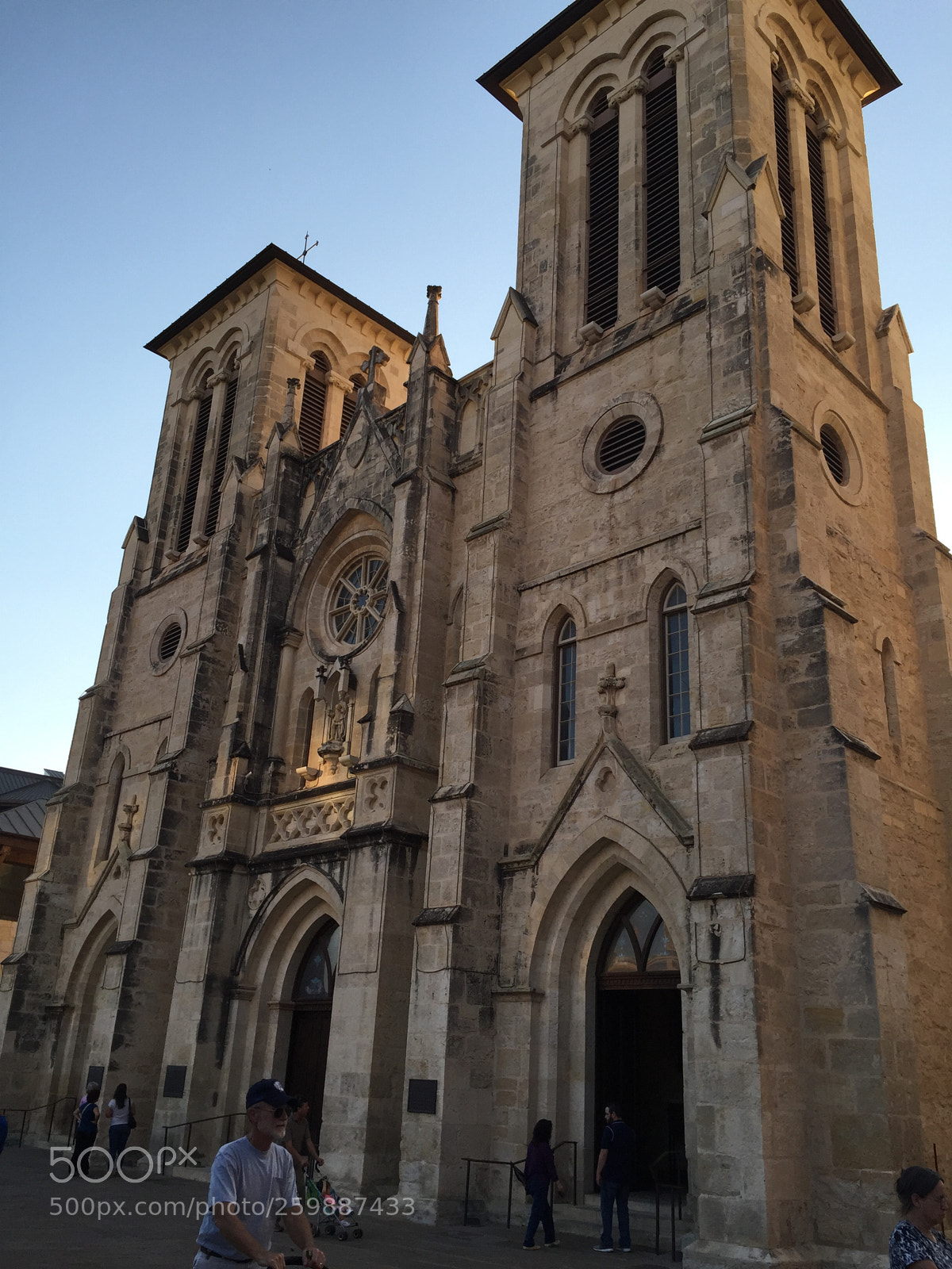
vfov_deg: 61.7
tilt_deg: +23.3
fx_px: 1063
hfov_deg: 48.2
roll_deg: -2.2
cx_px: 476
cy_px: 634
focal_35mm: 29
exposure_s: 1/460
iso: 32
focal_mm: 4.15
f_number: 2.2
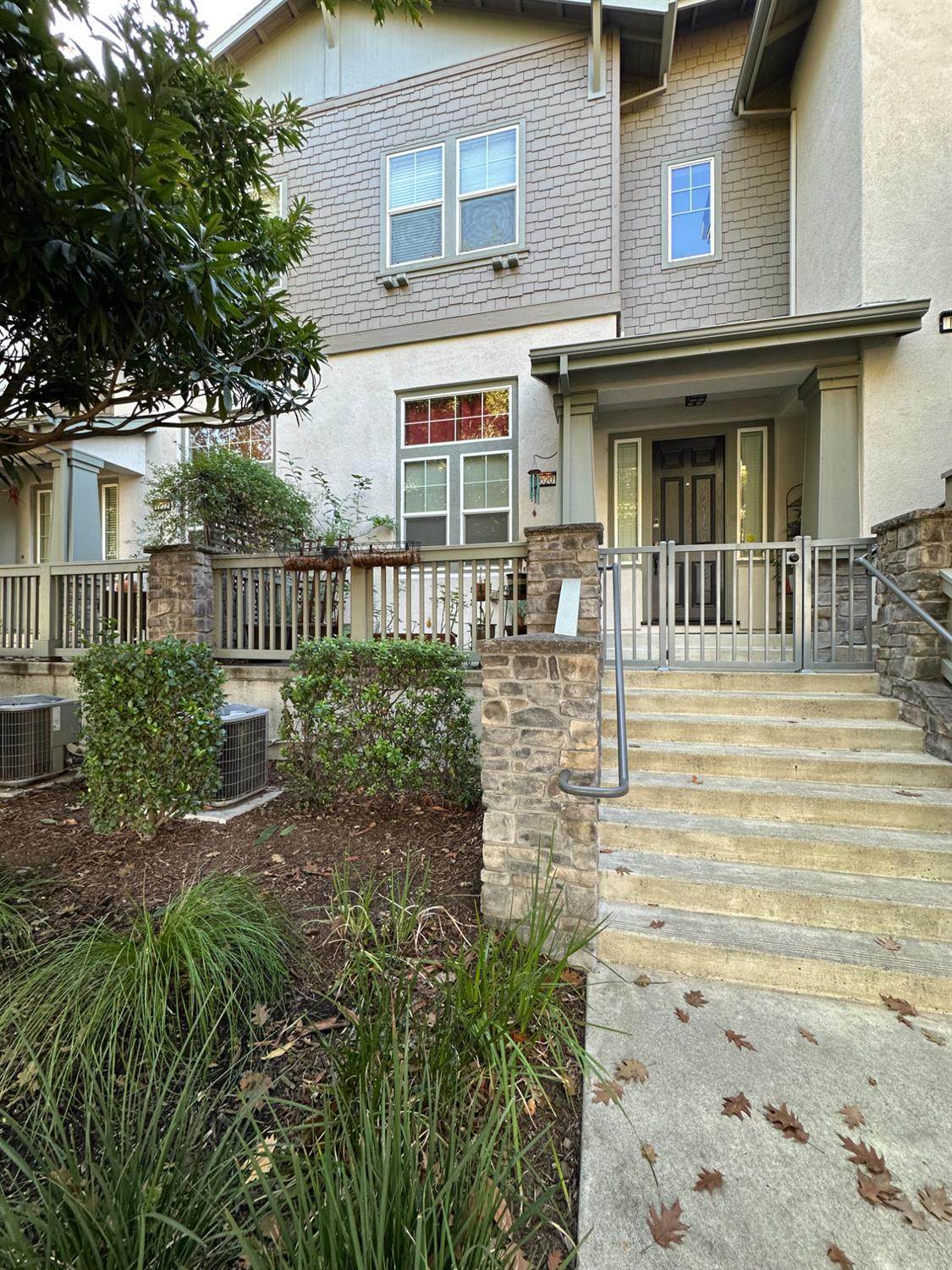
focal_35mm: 14
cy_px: 635
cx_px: 476
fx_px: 513
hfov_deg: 85.7
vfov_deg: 102.1
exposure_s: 1/99
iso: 100
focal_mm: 2.22
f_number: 2.2
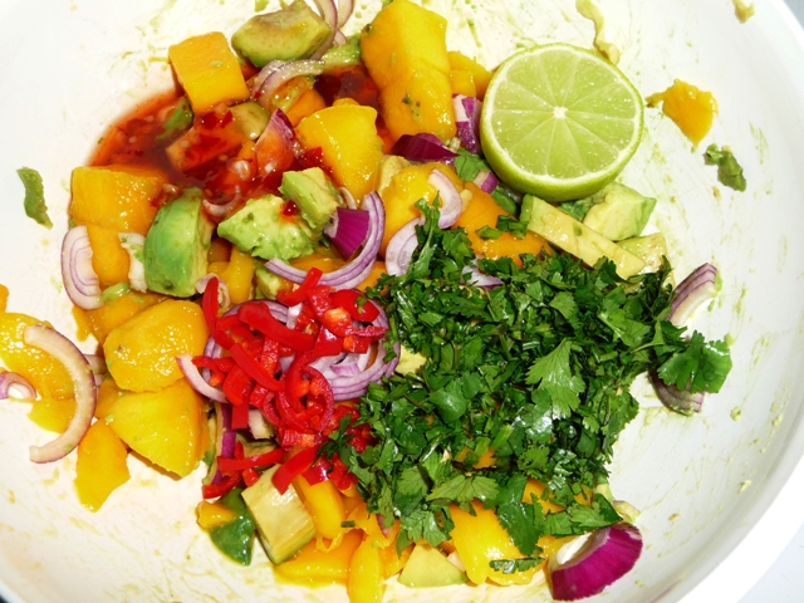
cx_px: 402
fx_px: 929
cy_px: 302
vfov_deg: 36.0
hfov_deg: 46.8
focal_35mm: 40
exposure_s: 1/30
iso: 100
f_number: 3.9
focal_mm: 6.7
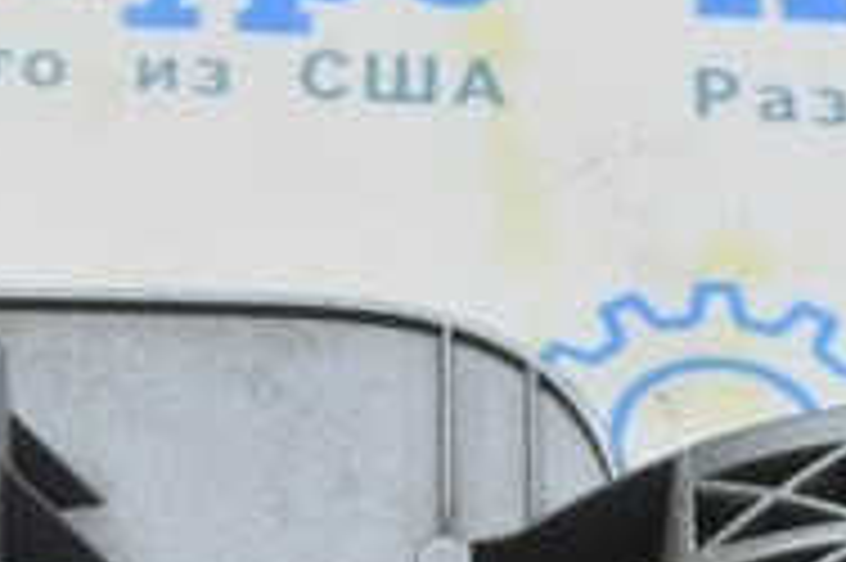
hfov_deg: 10.8
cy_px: 573
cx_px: -72
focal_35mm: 188
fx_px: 4407
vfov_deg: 7.3
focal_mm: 23
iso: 400
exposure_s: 1/20
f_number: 5.6
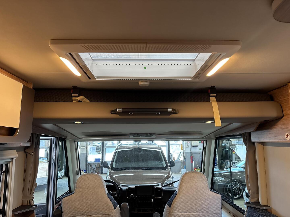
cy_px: 108
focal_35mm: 26
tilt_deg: +6.6
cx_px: 145
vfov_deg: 53.1
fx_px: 218
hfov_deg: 67.3
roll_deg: +0.3
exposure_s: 1/50
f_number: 1.6
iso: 100
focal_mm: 5.96
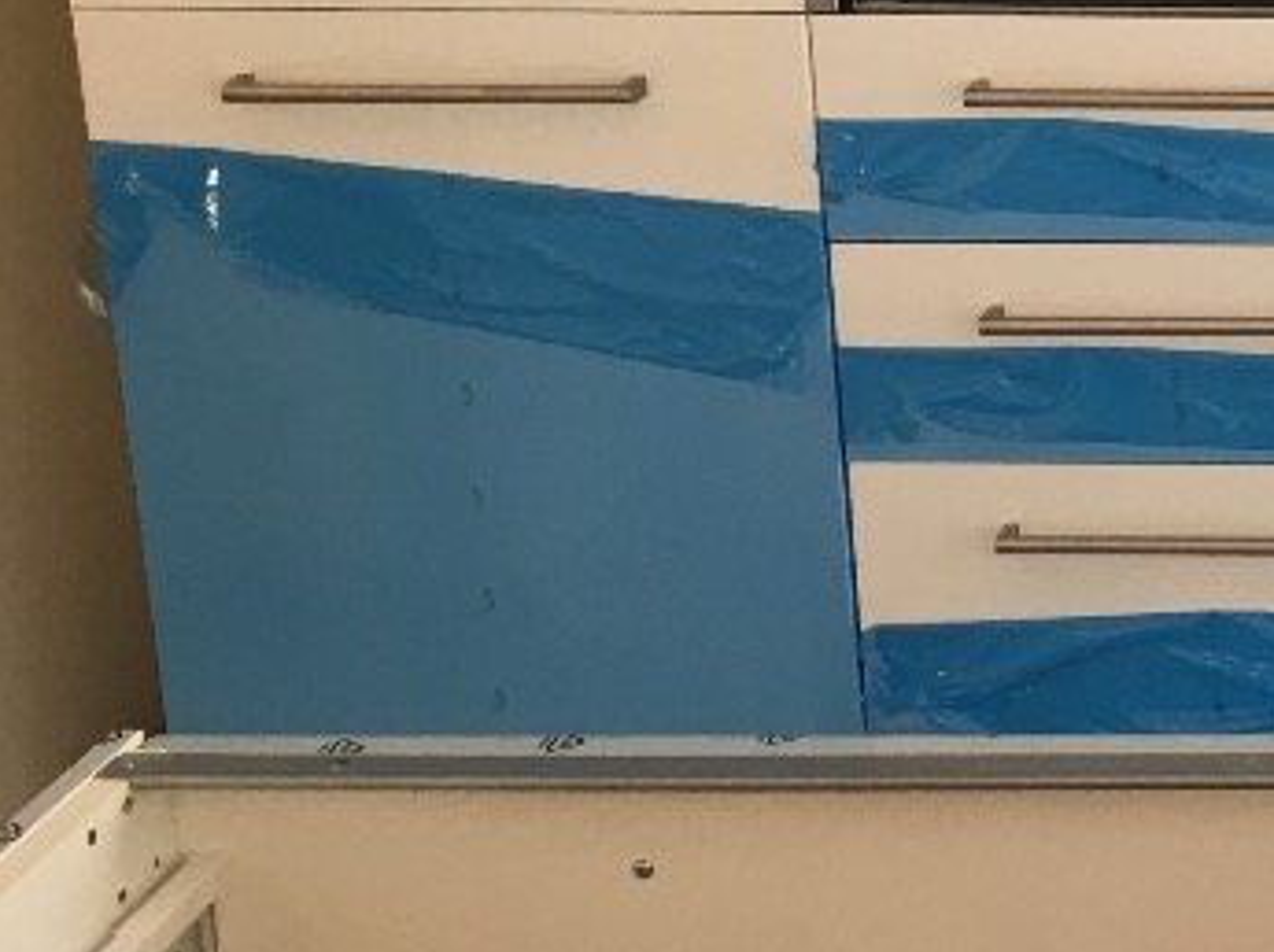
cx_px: 2208
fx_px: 3713
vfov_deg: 14.3
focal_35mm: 101
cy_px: -89
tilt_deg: -12.8
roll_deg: -0.5
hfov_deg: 16.6
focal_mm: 4.15
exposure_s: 1/33
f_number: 2.2
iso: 32
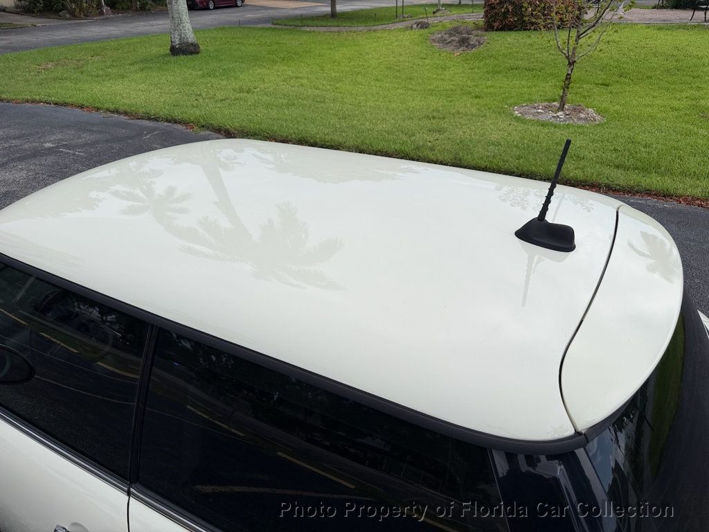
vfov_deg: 56.8
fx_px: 492
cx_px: 354
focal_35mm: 24
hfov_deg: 71.6
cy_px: 266
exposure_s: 1/3759
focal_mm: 6.76
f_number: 1.78
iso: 80
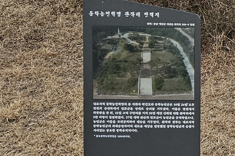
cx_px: 467
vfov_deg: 11.9
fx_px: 751
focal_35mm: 115
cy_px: 58
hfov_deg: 14.7
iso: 250
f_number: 1.8
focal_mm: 5.4
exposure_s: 1/207
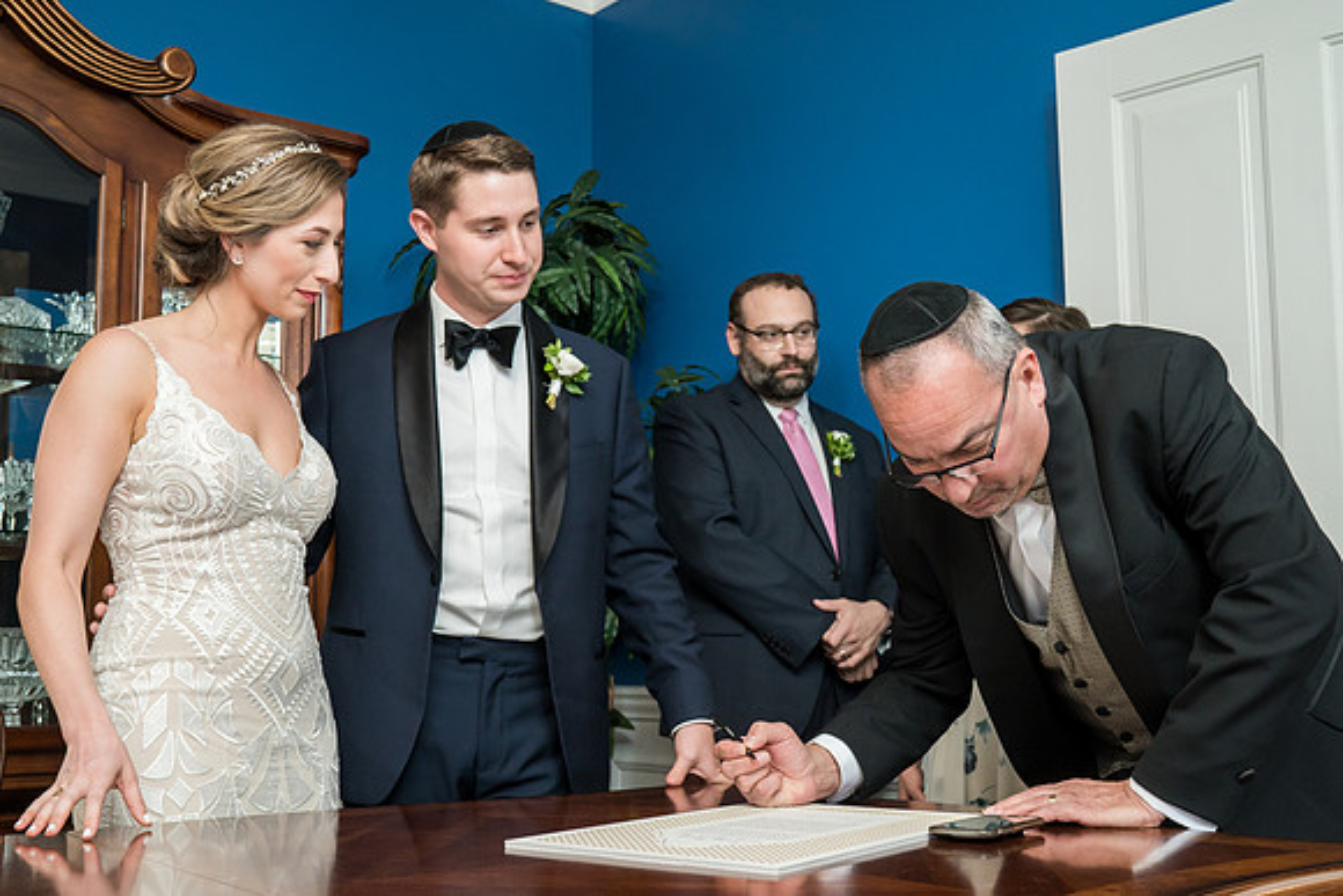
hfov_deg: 46.5
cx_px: 671
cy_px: 513
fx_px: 1564
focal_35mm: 42
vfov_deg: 31.9
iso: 1600
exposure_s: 1/200
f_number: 5.6
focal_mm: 35
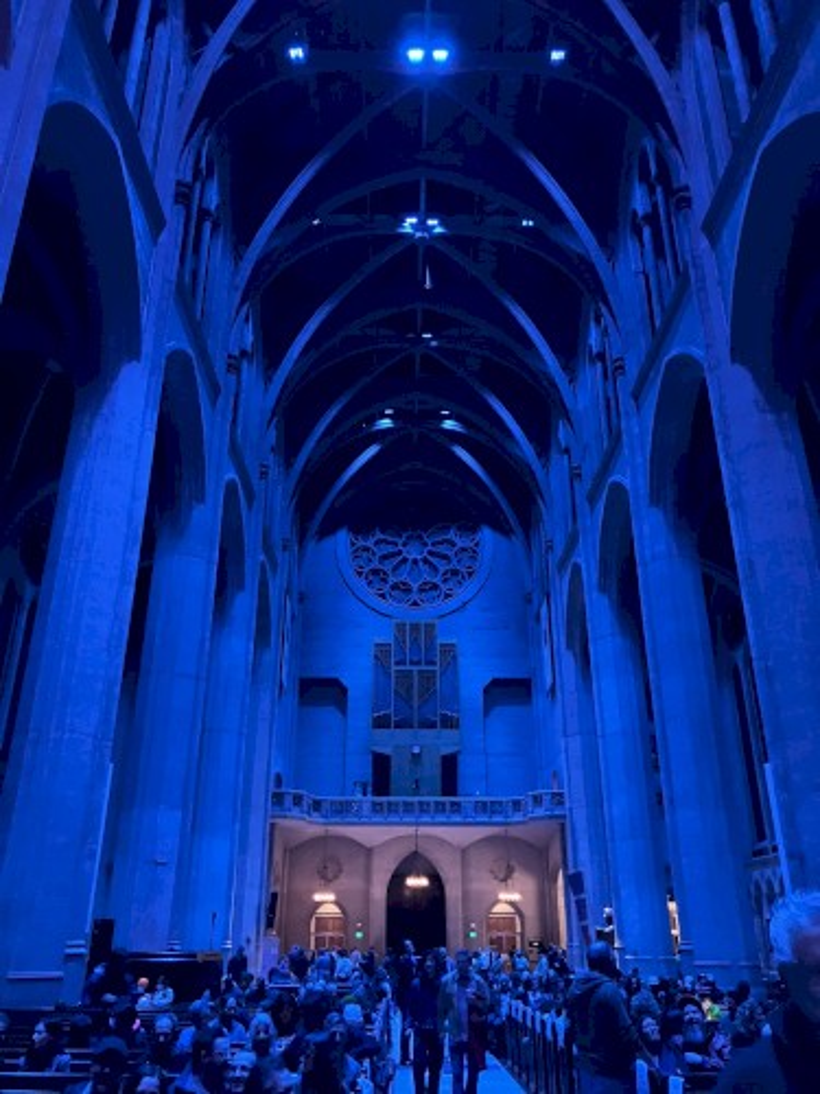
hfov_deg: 49.7
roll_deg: -0.5
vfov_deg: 63.4
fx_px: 884
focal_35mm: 28
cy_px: 547
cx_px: 410
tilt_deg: +24.5
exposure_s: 1/15
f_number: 1.8
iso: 800
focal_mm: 4
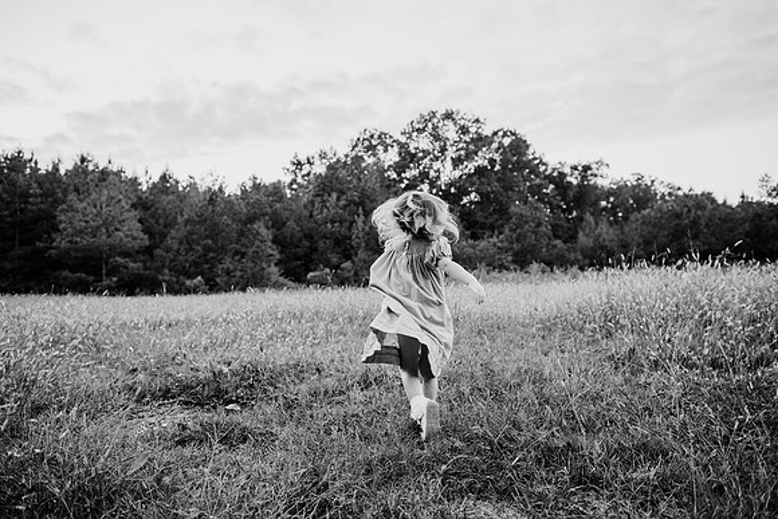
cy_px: 260
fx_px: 519
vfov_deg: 53.2
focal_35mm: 24
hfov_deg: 73.7
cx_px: 389
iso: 500
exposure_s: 1/320
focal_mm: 24
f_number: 2.8
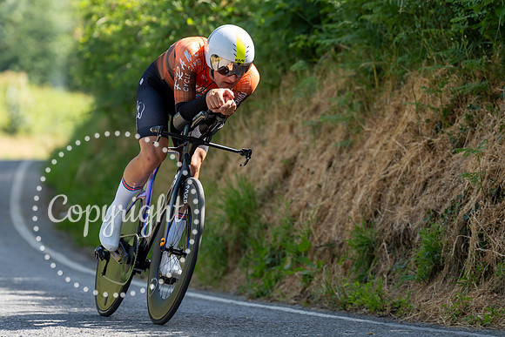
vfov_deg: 5.1
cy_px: 147
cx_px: 237
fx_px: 3763
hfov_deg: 7.7
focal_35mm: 268
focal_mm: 200
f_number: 3.5
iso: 320
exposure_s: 1/1000
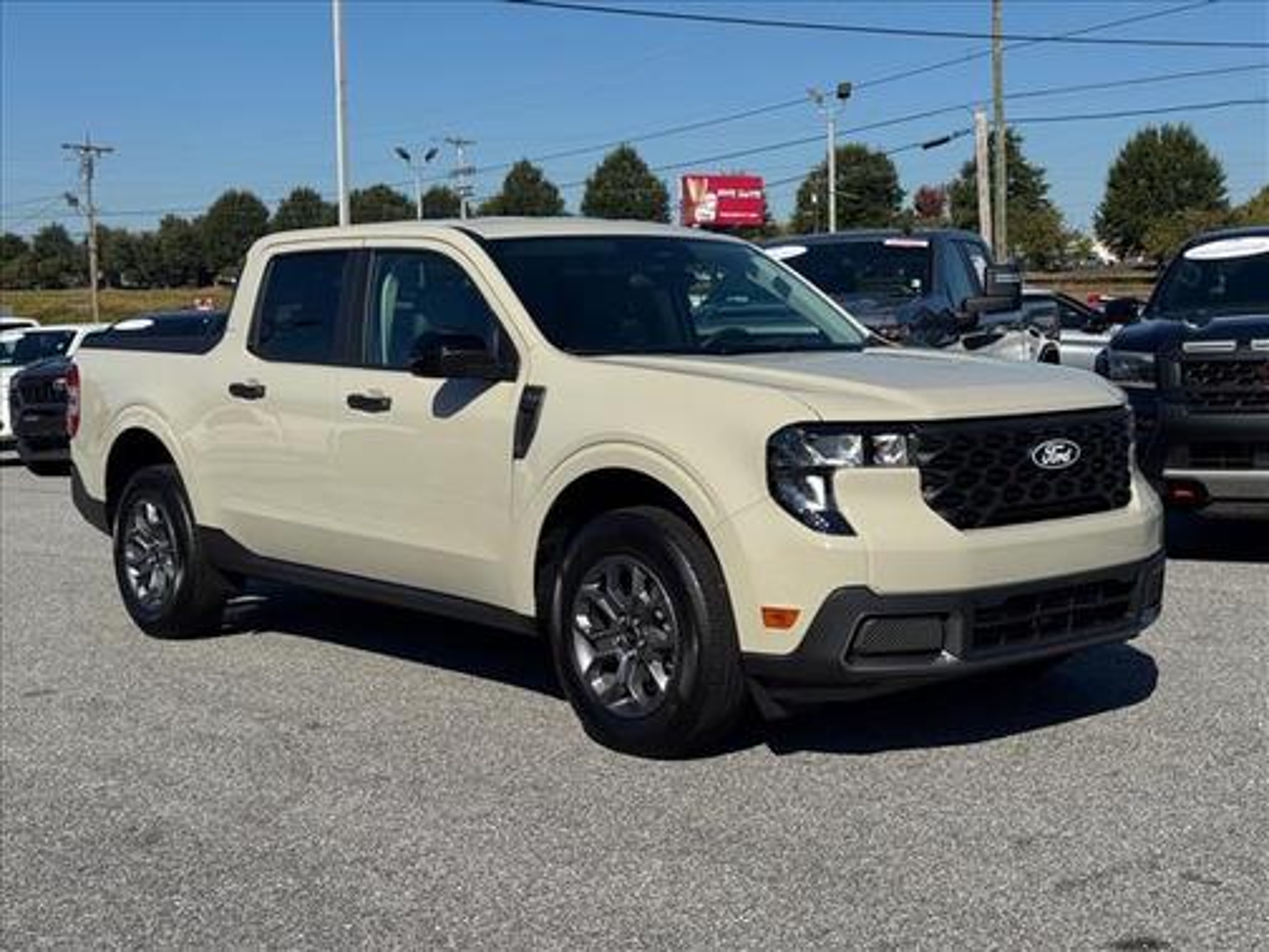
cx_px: 634
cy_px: 476
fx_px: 1760
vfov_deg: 30.3
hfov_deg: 39.7
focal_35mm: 48
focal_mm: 6.76
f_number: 1.78
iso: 64
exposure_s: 1/7937
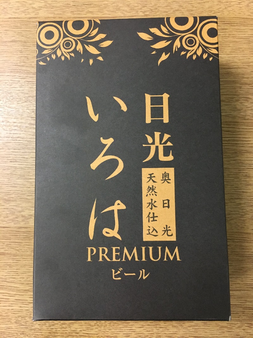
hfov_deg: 48.2
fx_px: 282
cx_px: 126
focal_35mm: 29
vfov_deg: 61.6
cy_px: 169
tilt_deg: -84.5
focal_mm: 4.15
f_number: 2.2
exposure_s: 1/30
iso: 160
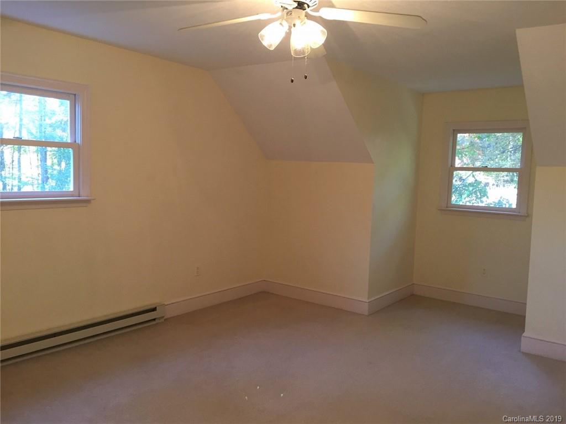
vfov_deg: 48.2
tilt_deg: -5.1
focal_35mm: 29
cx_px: 283
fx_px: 474
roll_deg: -2.3
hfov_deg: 61.7
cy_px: 212
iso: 100
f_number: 2.2
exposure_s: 1/30
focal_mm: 4.15
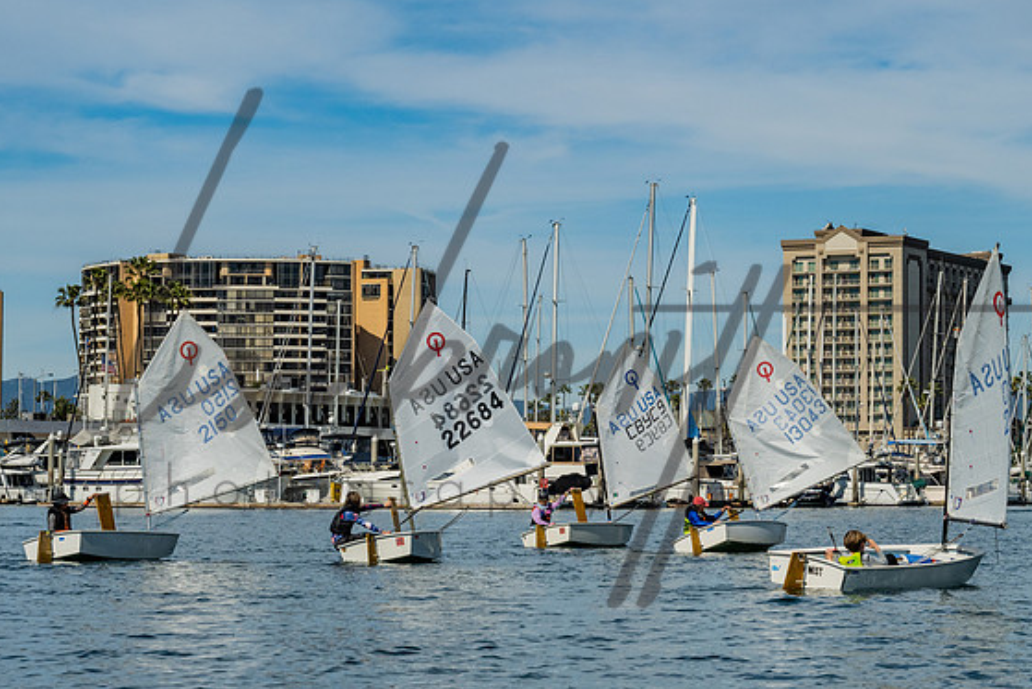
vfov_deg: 14.3
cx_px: 652
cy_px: 357
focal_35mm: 96
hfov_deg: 21.2
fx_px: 2753
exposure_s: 1/640
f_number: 10
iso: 250
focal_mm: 65
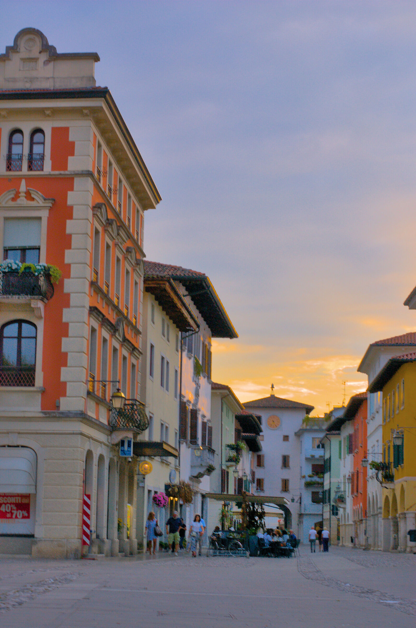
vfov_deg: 27.0
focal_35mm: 75
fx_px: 1305
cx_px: 208
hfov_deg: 18.1
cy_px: 314
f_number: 8
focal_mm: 50
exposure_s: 1/100
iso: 200
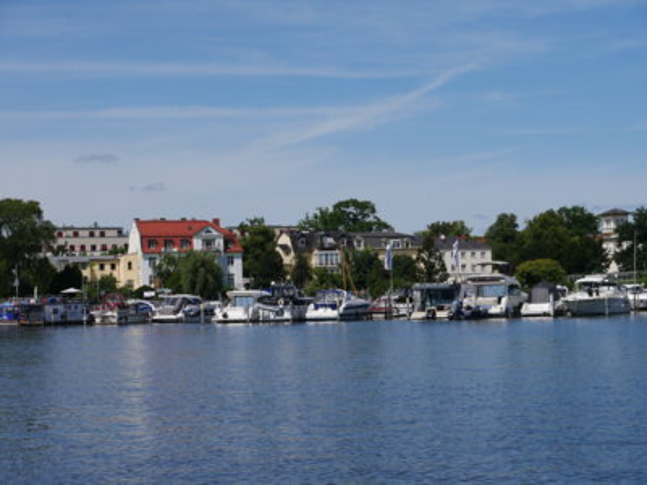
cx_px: 324
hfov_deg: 23.3
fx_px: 1570
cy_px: 242
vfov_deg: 17.6
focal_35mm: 84
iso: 200
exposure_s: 1/640
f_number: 10
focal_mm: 42
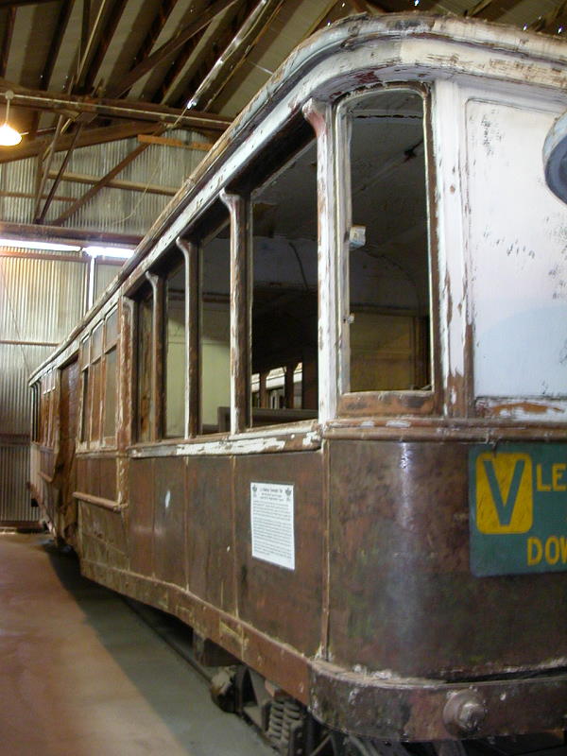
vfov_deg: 50.1
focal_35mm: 37
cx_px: 284
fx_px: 808
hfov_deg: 38.7
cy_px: 378
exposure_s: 1/4.8
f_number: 2.7
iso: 200
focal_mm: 5.6
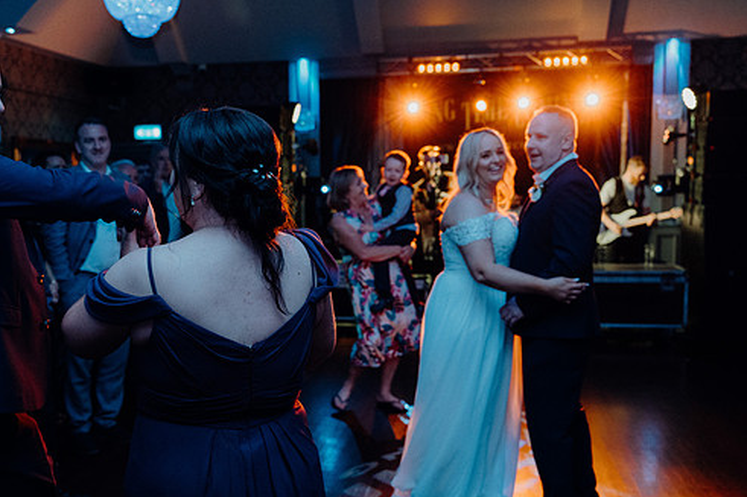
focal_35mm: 39
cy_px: 282
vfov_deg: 34.1
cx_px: 318
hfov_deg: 49.4
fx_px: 809
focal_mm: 33
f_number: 3.5
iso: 2500
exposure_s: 1/160
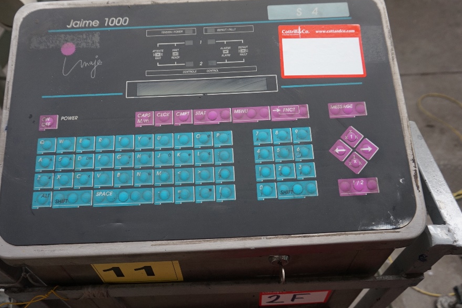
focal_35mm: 28
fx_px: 359
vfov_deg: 46.3
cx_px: 218
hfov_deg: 65.4
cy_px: 132
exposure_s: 1/160
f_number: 4
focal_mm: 16
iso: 400
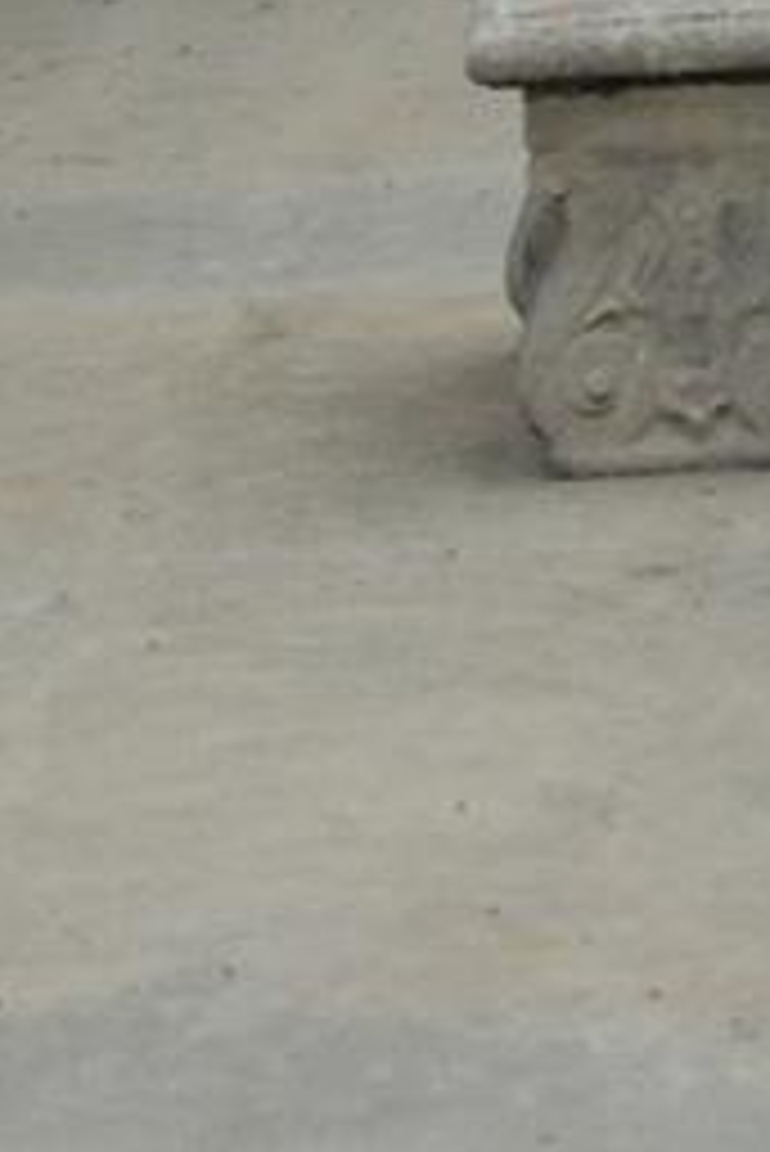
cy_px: -1503
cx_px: 1083
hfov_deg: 5.5
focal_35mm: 246
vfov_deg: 7.8
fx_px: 7892
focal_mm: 35
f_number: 13
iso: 1600
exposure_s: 1/640
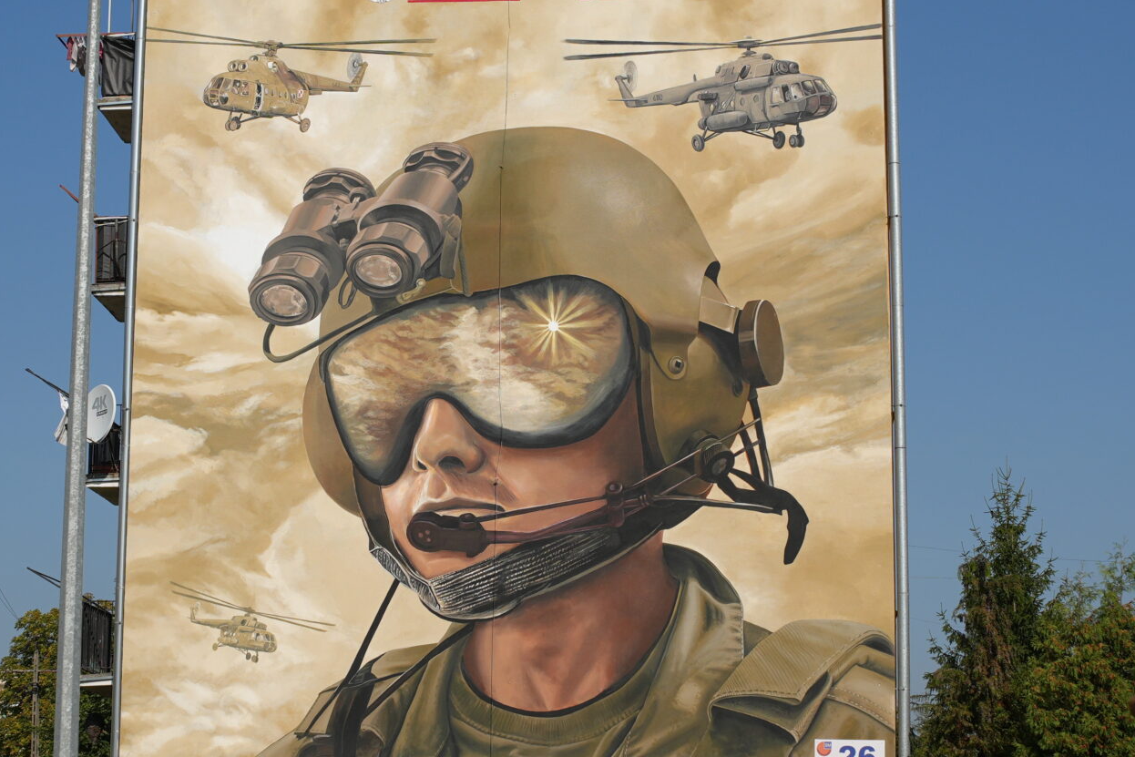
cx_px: 516
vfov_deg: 17.7
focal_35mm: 77
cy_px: 463
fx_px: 2429
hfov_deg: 26.3
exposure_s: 1/2000
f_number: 4.5
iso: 100
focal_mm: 25
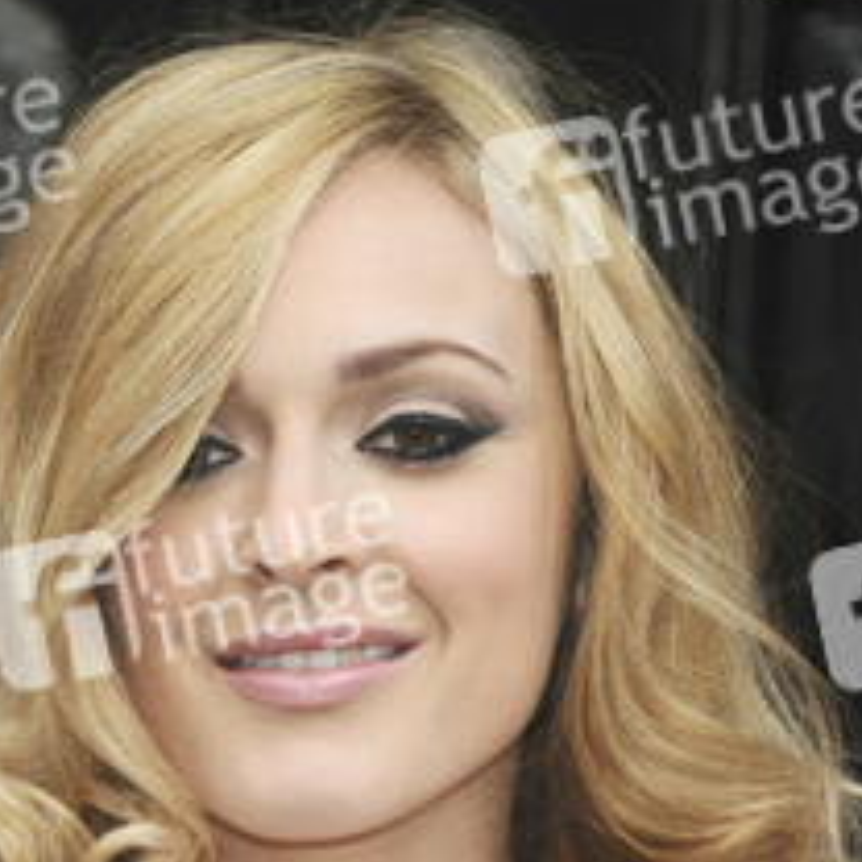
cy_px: 800
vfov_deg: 5.9
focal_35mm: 294
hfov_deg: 6.0
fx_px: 8283
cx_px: 317
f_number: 5.6
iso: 400
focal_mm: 120
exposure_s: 1/160
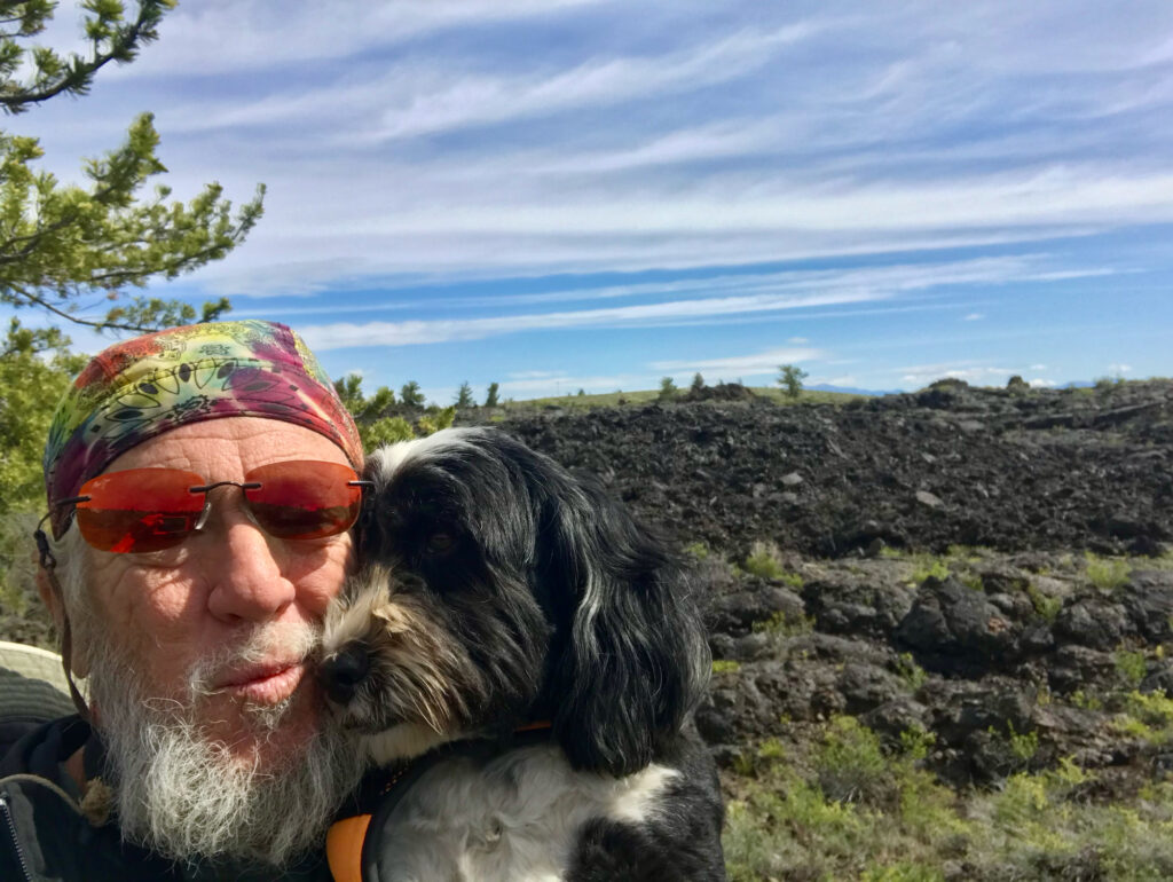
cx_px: 586
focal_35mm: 32
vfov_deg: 44.2
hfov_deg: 56.8
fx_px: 1085
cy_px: 441
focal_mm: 2.87
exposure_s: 1/833
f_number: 2.2
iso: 25
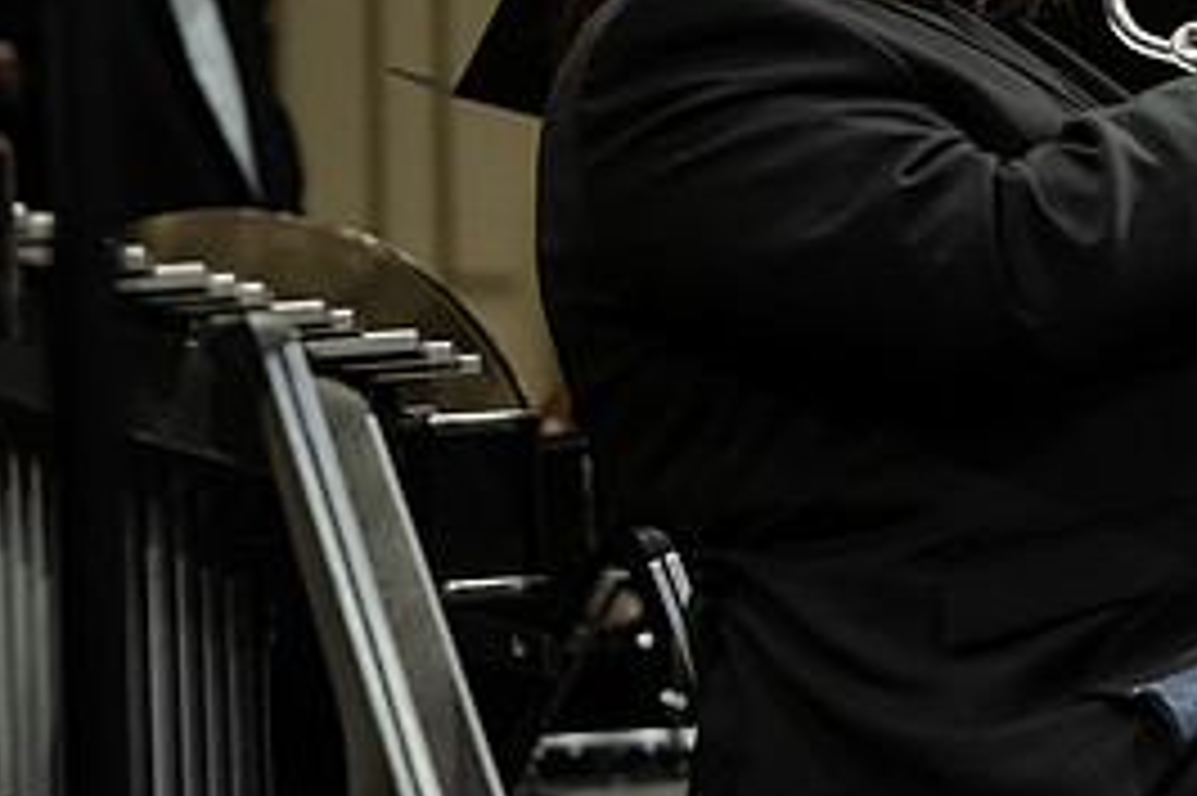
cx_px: 1287
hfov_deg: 5.1
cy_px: 29
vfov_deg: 3.4
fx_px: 13424
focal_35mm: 404
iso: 3200
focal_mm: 185
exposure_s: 1/200
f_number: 3.5
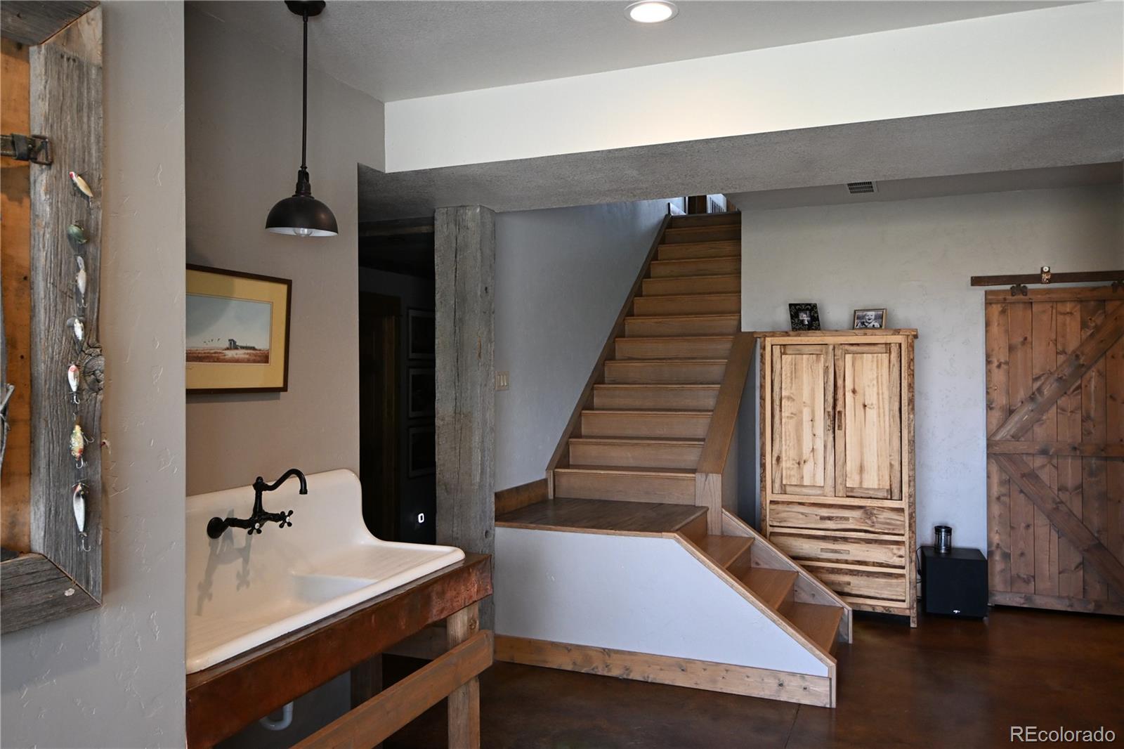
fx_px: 843
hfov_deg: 67.4
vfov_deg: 47.9
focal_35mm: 27
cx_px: 562
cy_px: 374
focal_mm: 18
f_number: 4.5
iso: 1400
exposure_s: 1/125
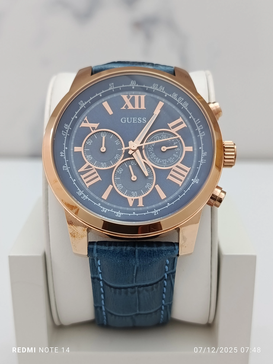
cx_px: 136
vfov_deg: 39.7
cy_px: 182
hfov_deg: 30.3
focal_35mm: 48
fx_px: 505
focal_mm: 5.24
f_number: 1.7
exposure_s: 1/100
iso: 346
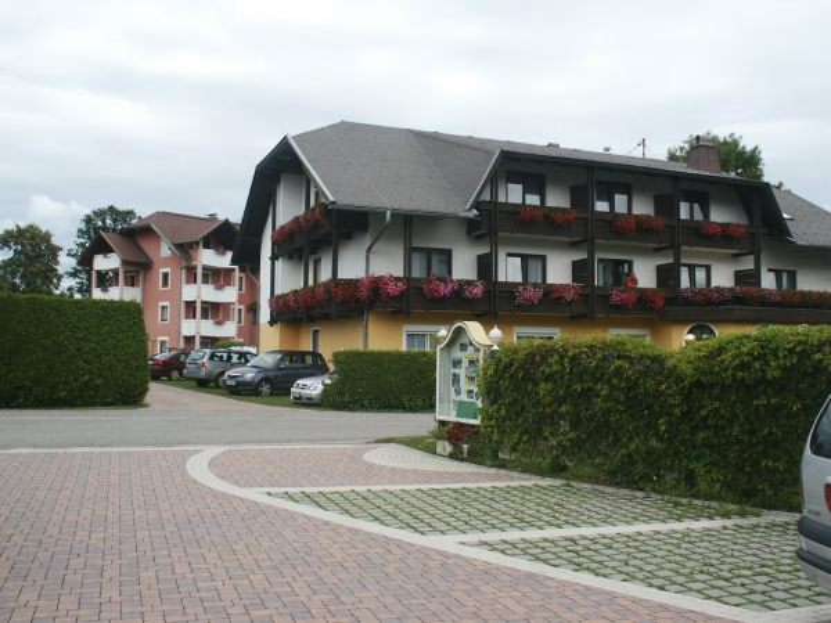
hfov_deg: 52.6
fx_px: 840
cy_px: 312
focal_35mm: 35
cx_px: 416
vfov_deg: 40.7
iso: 64
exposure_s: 1/180
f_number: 6.7
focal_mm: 7.18
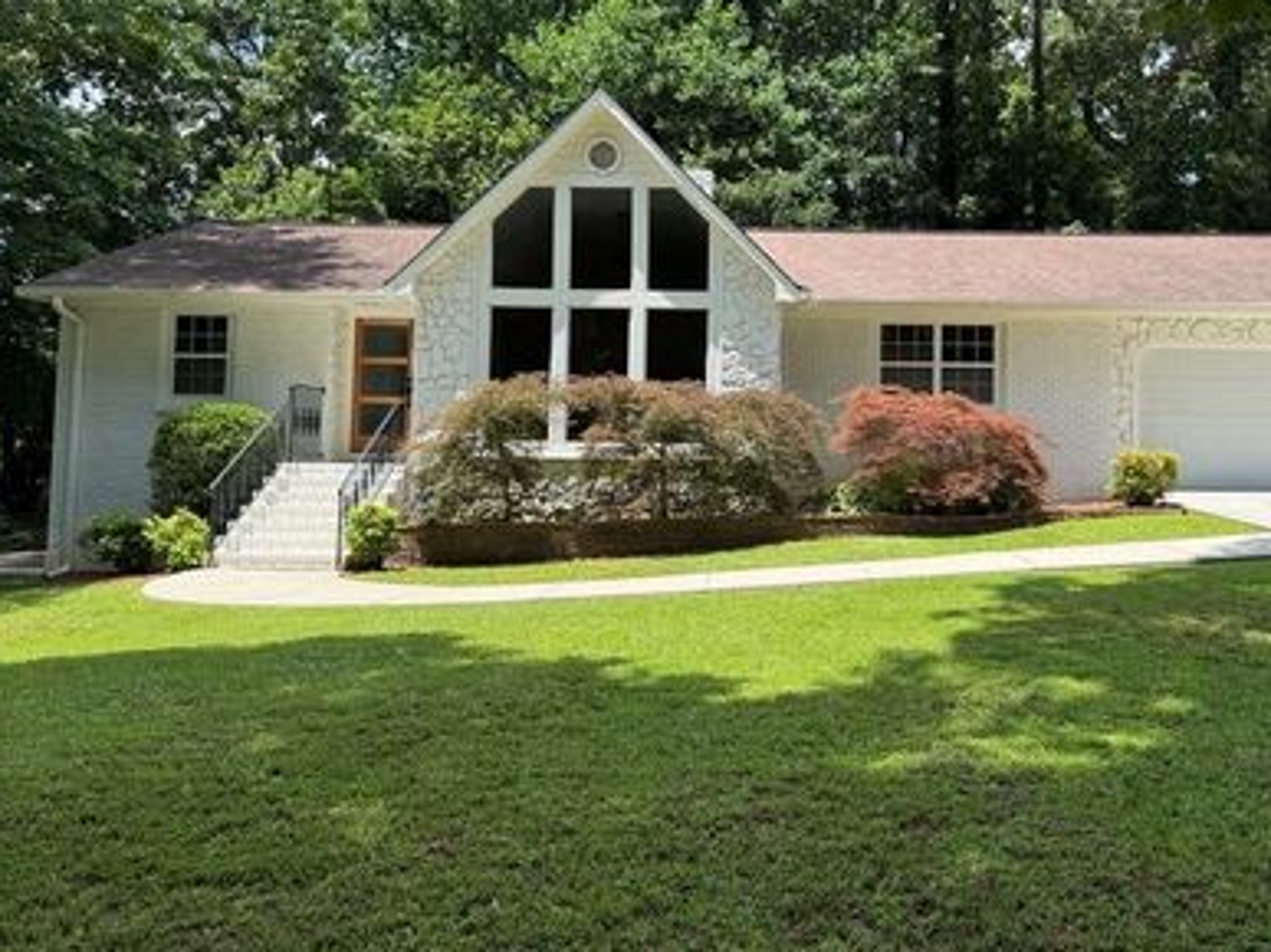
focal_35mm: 31
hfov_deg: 57.8
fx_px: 1138
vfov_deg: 45.2
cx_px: 782
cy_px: 386
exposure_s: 1/1767
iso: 80
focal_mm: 6.76
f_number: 1.78
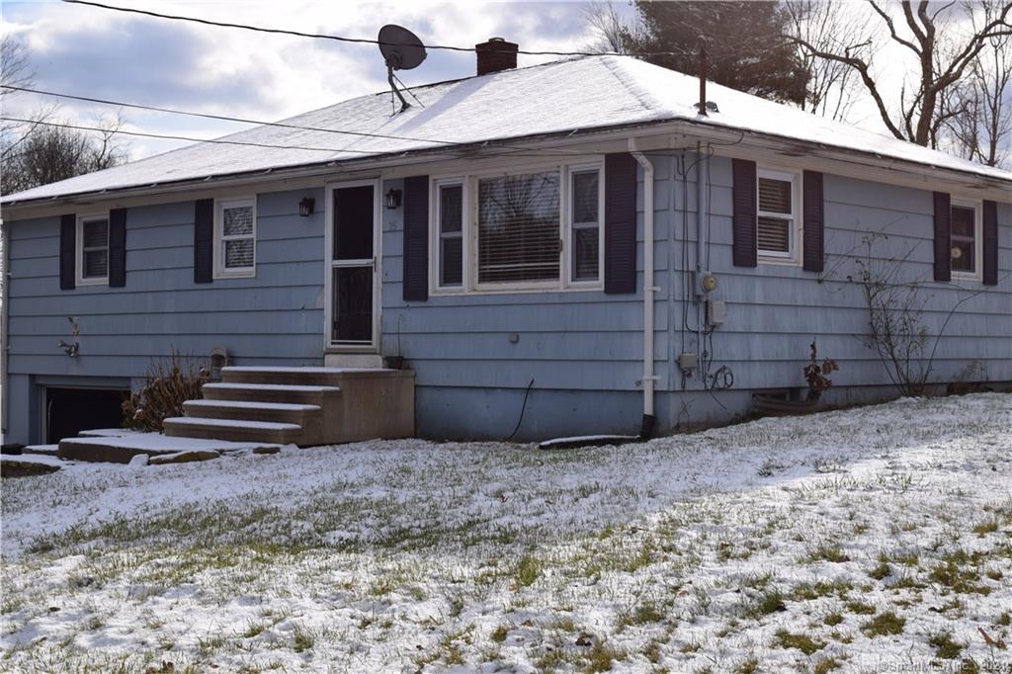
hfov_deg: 36.9
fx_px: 1517
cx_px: 506
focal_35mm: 54
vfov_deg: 25.0
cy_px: 337
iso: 100
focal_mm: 36
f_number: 11
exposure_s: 1/200
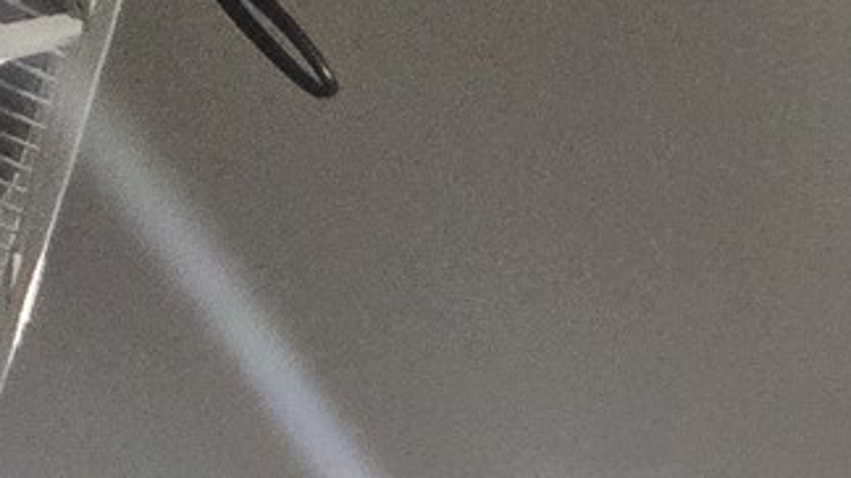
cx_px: 1642
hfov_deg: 19.5
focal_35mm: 70
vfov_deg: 10.8
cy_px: 1466
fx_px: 1579
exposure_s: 1/60
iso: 320
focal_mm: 2.2
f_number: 2.2
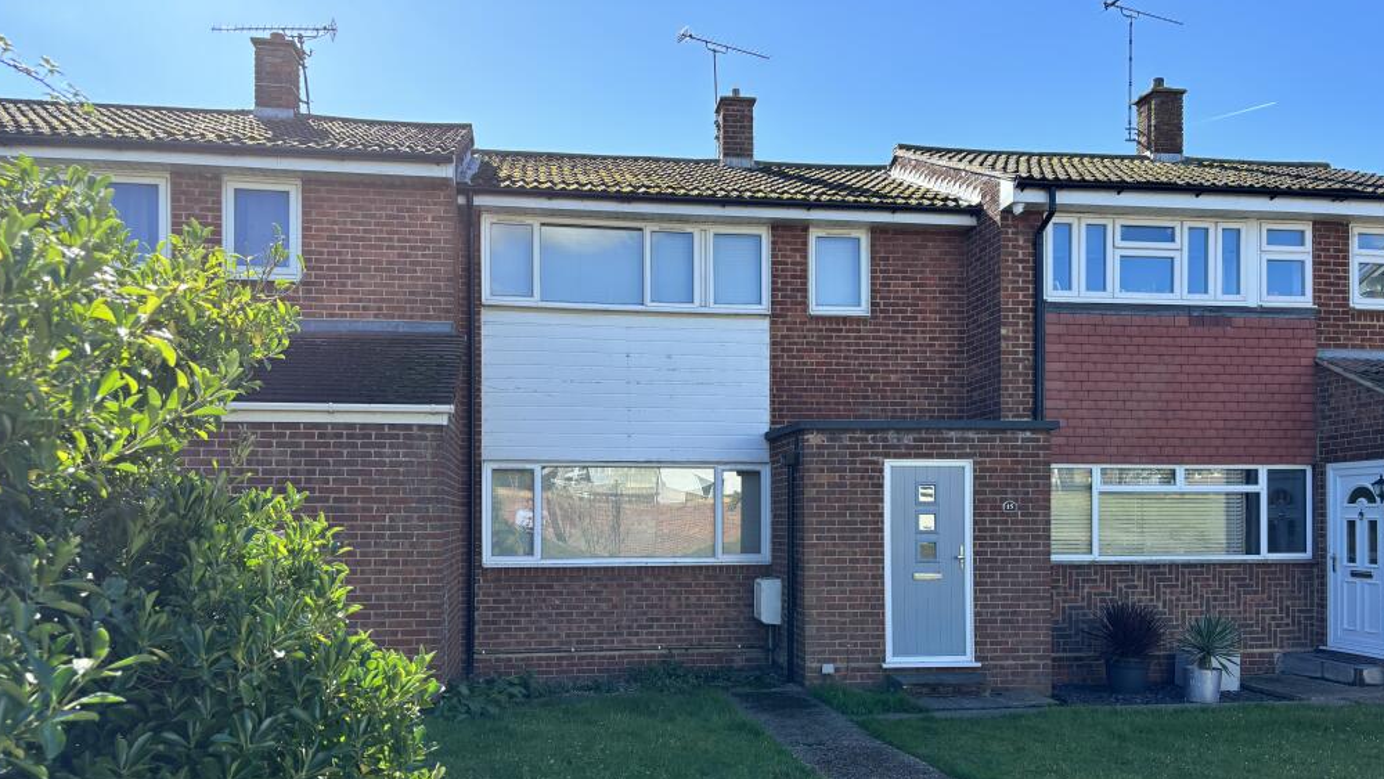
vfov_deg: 39.7
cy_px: 520
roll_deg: -0.2
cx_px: 692
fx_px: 1064
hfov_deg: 66.1
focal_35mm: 29
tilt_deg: +0.3
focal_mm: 5.96
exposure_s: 1/918
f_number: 1.6
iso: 50
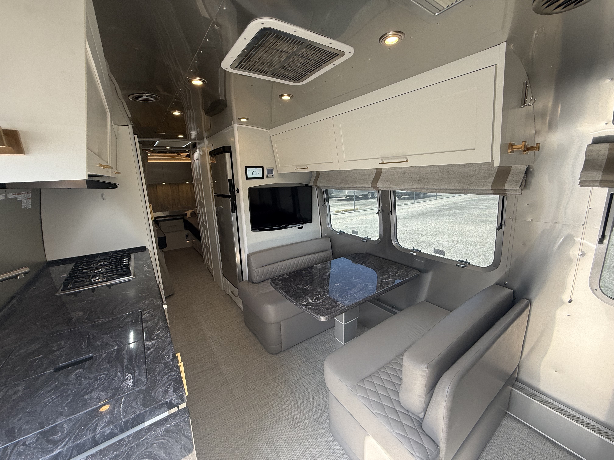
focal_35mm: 14
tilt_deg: -10.3
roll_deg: +4.2
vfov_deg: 85.7
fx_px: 248
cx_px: 307
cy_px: 230
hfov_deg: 102.1
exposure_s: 1/99
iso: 50
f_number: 2.2
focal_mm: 2.22
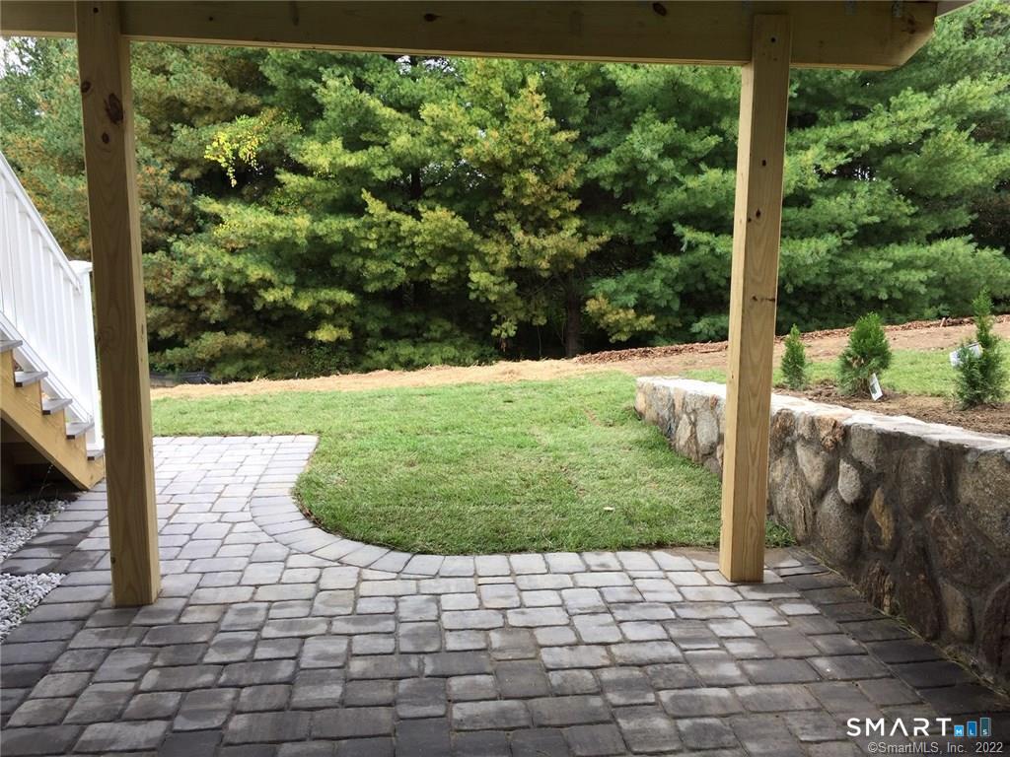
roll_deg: -1.4
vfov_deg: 48.2
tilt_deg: -8.6
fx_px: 846
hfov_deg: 61.7
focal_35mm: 29
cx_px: 505
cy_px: 378
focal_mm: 4.15
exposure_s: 1/128
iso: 32
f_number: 2.2
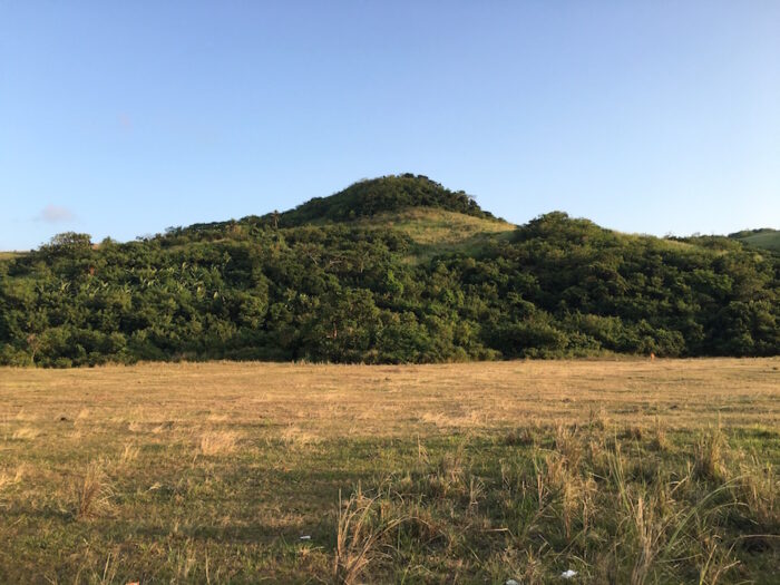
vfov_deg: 48.2
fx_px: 653
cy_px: 292
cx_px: 390
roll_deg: +0.6
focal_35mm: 29
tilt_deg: +5.8
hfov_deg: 61.7
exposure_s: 1/314
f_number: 2.2
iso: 25
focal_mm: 4.15
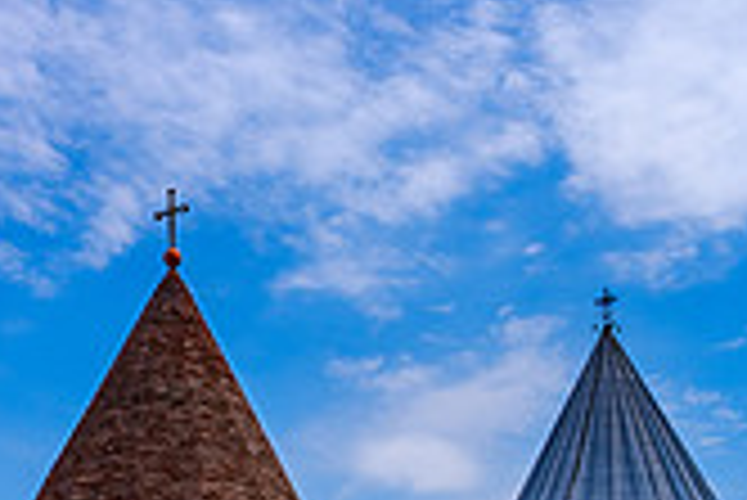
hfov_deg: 35.8
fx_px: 1142
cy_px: 762
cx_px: 508
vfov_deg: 20.8
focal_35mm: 55
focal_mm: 10
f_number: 8
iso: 160
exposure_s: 1/120
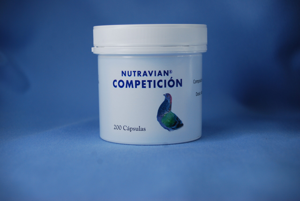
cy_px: 100
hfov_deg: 27.0
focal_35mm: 75
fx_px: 626
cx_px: 150
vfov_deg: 18.2
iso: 200
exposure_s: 1/100
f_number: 5.6
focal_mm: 50
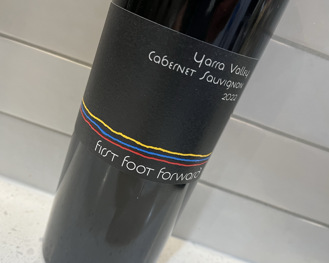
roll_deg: -20.9
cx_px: 134
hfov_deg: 56.8
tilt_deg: -24.2
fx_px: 302
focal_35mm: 31
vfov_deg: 47.1
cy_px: 140
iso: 125
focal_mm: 5.1
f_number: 1.6
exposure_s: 1/50
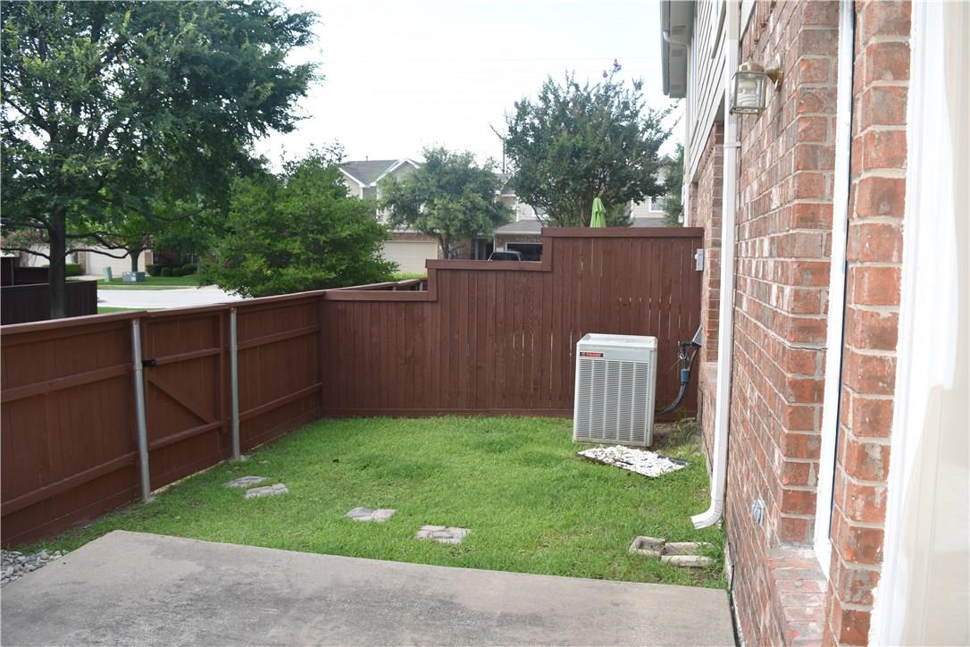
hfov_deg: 67.4
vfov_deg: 47.9
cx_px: 485
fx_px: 727
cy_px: 324
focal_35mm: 27
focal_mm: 18
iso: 100
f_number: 6.3
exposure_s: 1/160
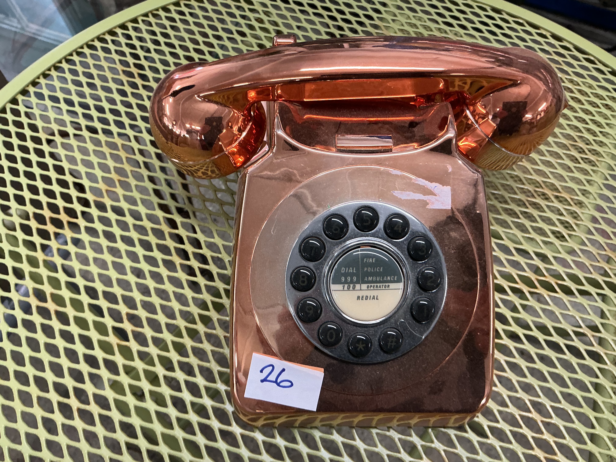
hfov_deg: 61.7
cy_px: 231
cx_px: 308
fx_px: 516
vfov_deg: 48.2
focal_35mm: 29
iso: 100
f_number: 1.8
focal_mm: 3
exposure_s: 1/60
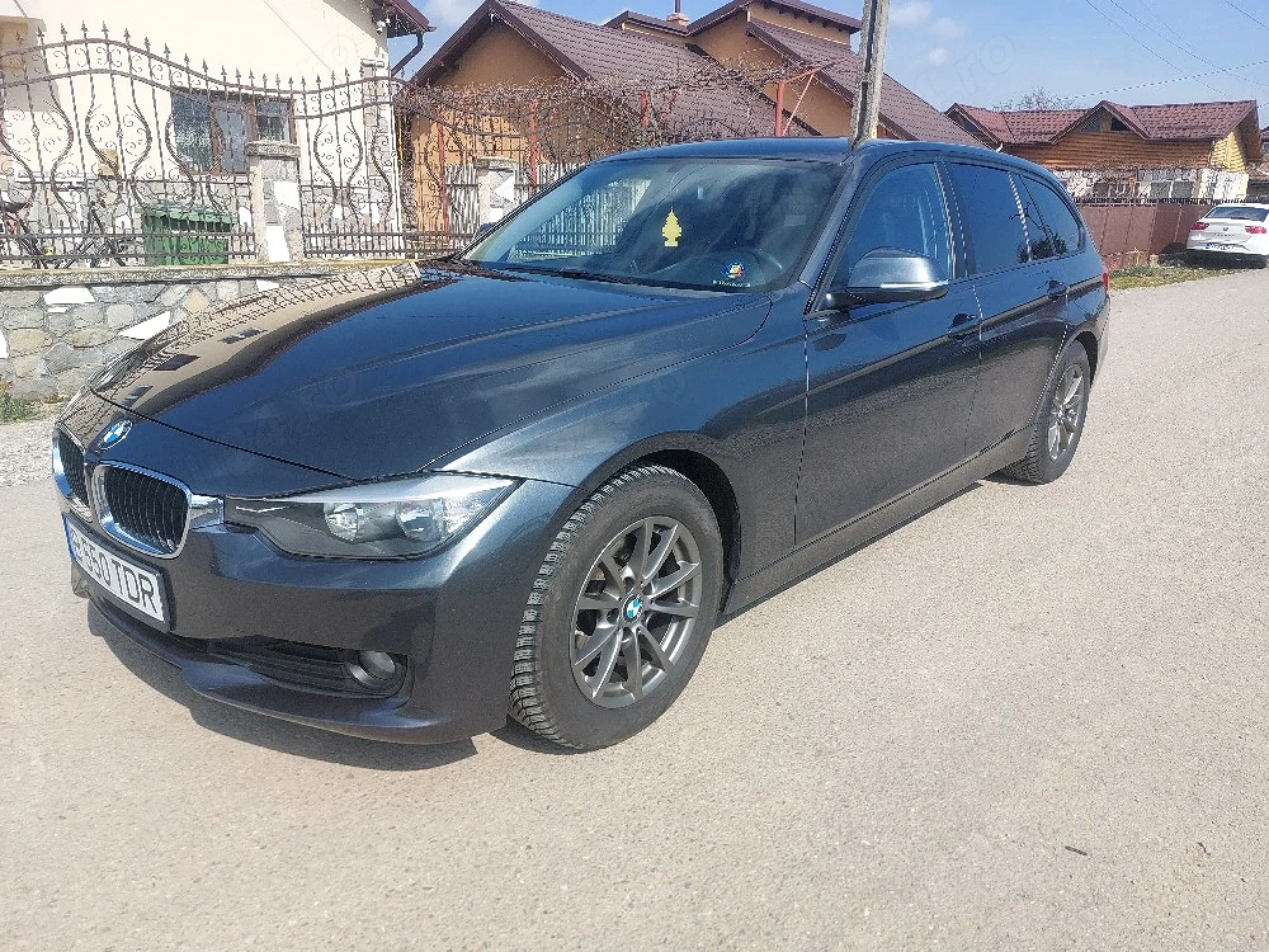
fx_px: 916
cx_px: 634
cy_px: 476
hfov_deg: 69.4
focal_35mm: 25
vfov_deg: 54.9
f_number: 1.8
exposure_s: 1/1000
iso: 25
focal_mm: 5.23
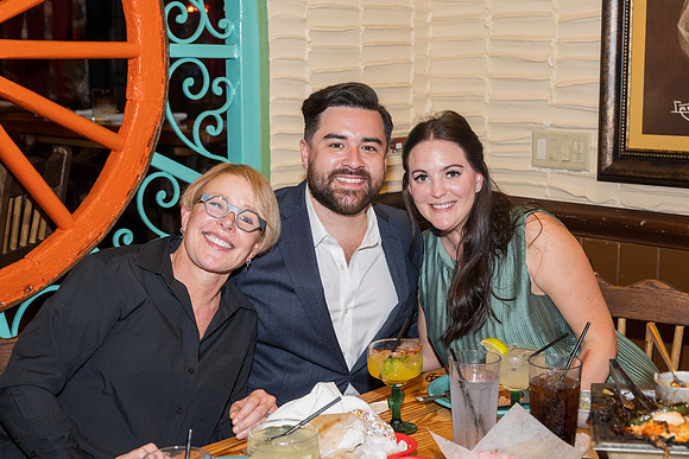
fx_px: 954
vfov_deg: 27.1
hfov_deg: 39.7
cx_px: 354
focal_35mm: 50
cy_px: 223
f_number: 5.6
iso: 800
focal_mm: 46
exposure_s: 1/100
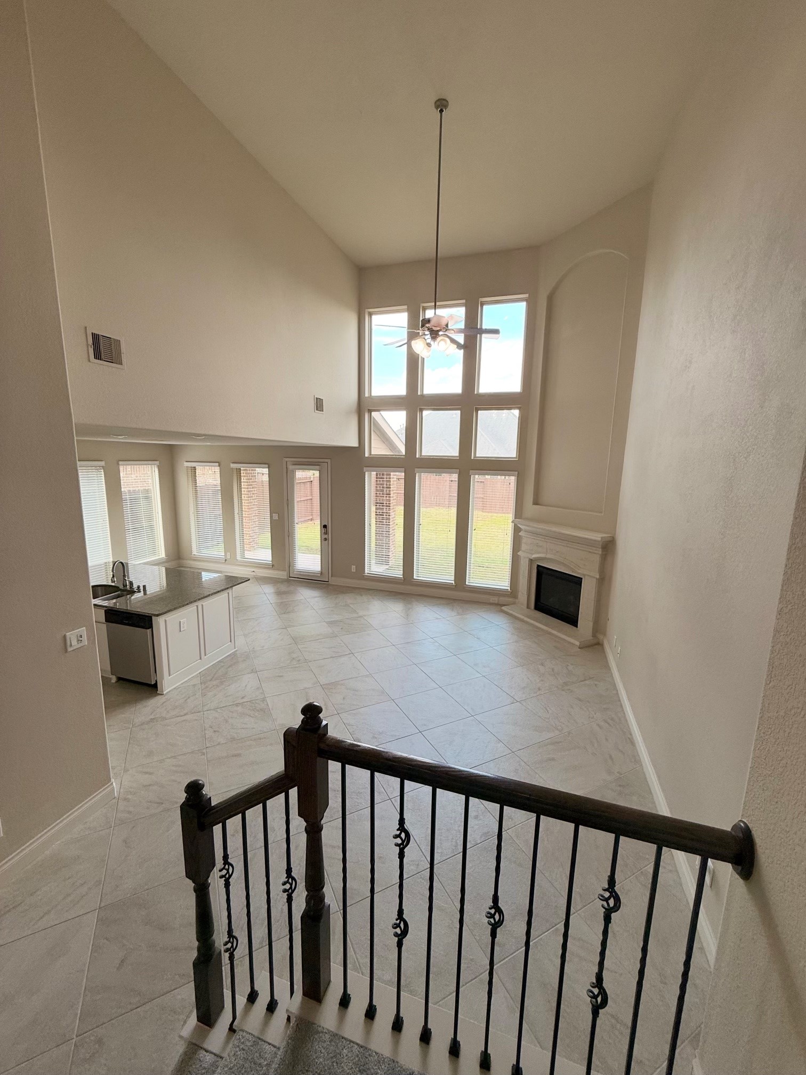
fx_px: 435
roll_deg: -2.2
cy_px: 538
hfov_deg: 85.7
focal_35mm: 14
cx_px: 403
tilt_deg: -9.9
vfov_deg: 102.1
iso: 80
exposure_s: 1/120
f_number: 2.2
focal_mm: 2.22
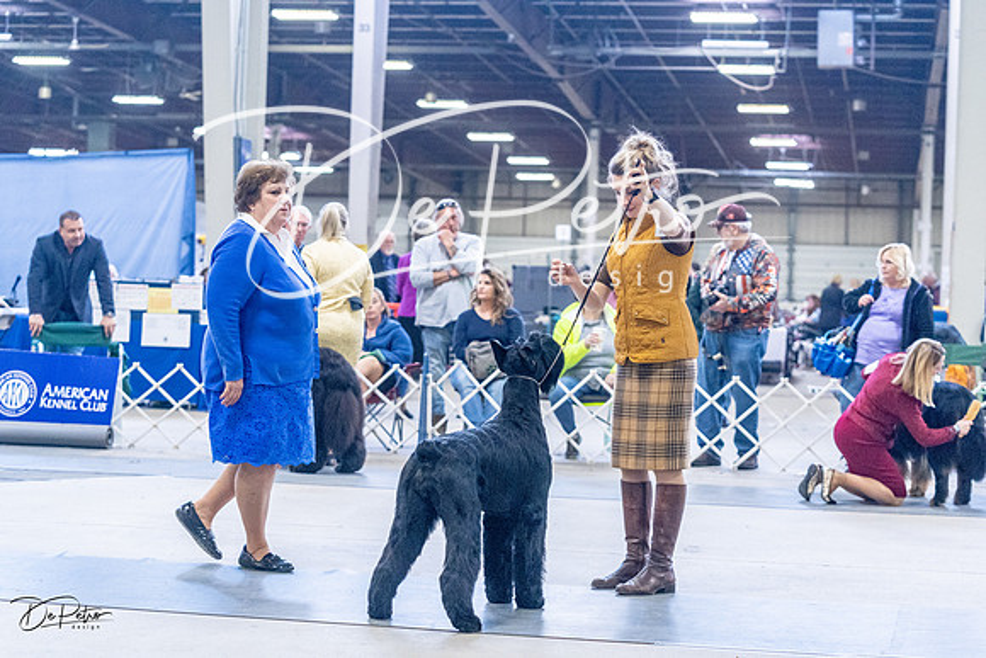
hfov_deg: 27.3
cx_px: 493
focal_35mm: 74
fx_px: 2027
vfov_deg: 18.4
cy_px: 329
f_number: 3.5
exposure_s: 1/320
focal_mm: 74
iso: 6400
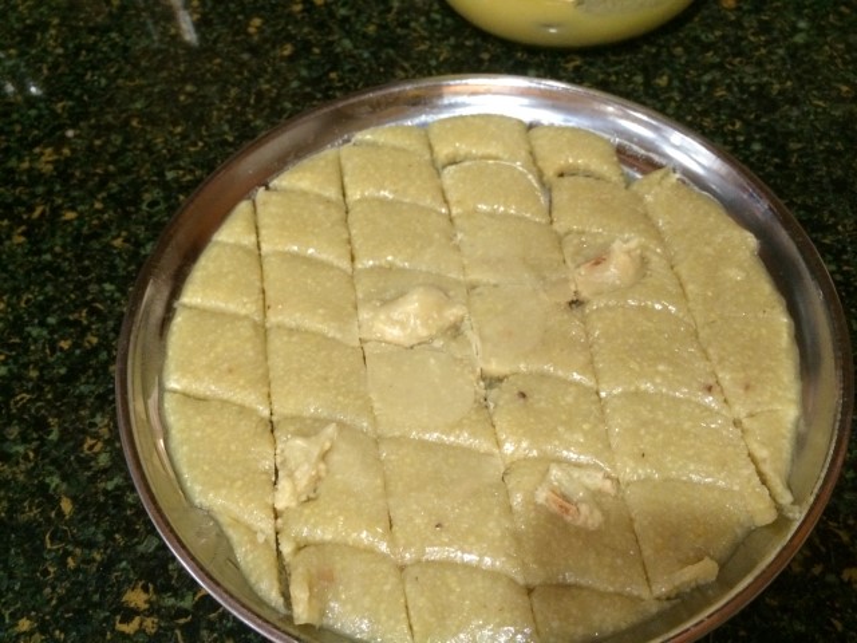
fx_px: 743
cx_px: 428
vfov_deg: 46.8
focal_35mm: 30
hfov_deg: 60.0
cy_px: 322
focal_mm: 4.12
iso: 320
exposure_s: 1/20
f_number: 2.2
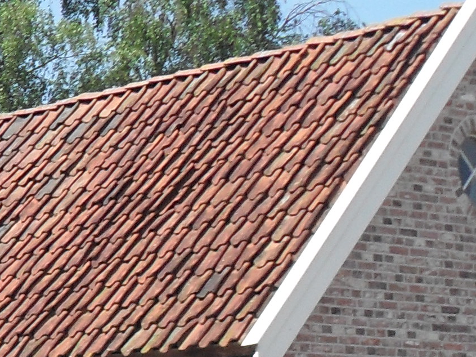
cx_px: -376
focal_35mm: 151
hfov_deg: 12.0
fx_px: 2076
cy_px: 288
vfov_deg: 9.8
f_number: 8.9
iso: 100
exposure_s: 1/125
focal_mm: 6.2
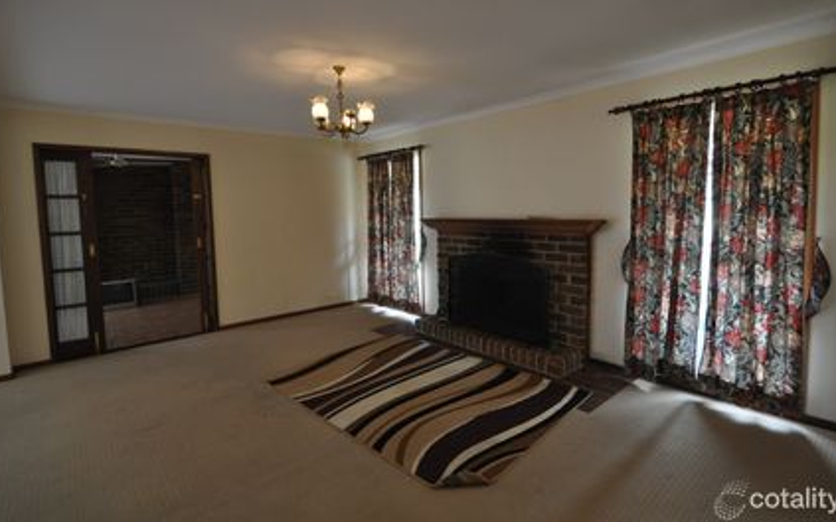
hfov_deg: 94.4
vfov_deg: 67.7
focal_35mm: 17
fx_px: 387
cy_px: 230
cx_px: 409
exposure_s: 1/50
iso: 1000
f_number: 6.3
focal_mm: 10
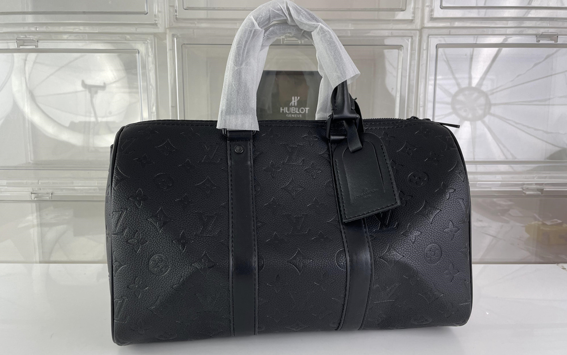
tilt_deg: -7.7
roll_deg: +0.2
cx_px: 282
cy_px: 189
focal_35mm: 28
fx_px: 433
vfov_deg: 44.5
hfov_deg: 66.5
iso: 32
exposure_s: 1/175
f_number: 1.6
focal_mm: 4.2
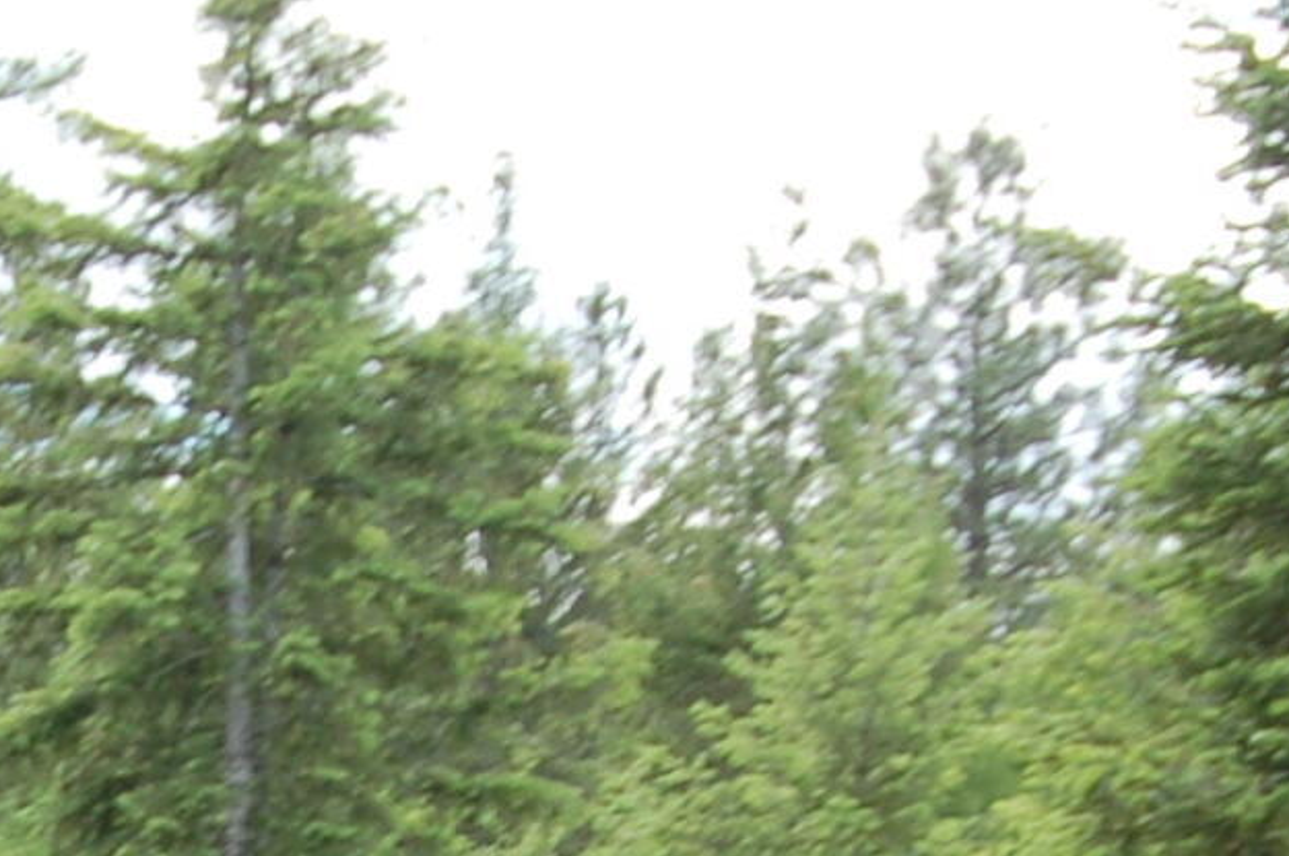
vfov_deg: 6.2
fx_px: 7724
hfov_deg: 9.4
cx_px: -311
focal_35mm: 216
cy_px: 1675
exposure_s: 1/125
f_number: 5.6
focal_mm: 30
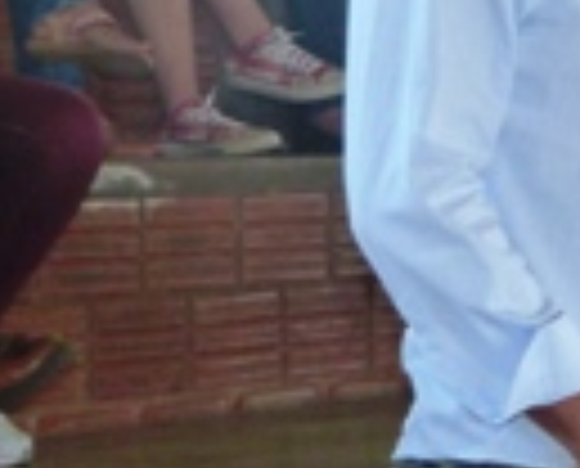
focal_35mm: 193
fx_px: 3323
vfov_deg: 8.0
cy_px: 90
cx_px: 1182
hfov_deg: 9.3
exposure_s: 1/60
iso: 250
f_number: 3.1
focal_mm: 7
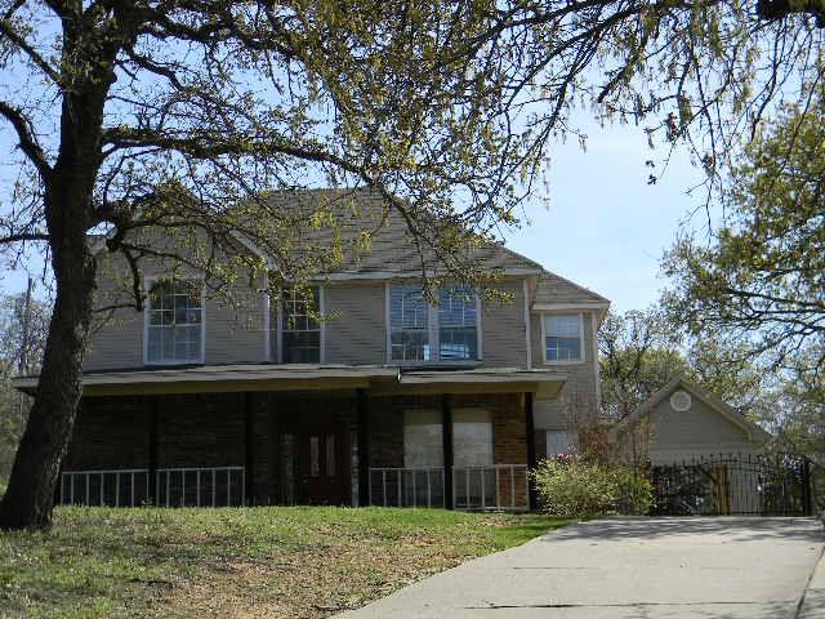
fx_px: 1335
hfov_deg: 34.3
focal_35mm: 56
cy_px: 310
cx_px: 412
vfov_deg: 26.1
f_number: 4.1
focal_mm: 10.1
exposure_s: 1/548
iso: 80
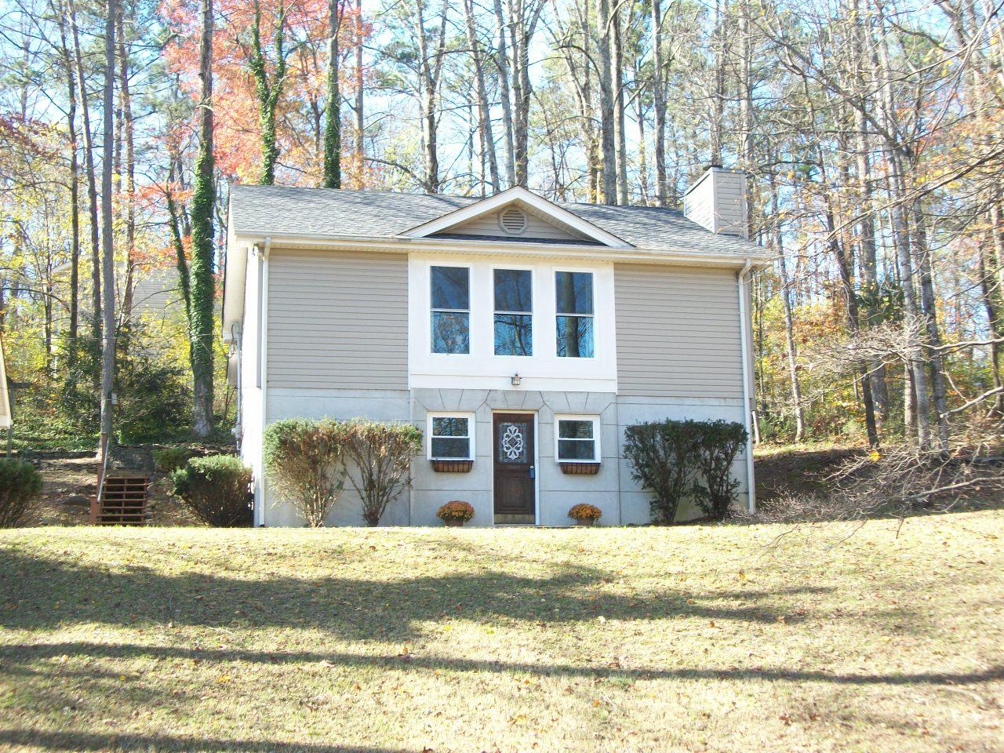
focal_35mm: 50
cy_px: 376
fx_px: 1450
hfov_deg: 38.2
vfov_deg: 29.1
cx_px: 502
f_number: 3.6
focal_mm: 8.8
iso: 80
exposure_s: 1/100
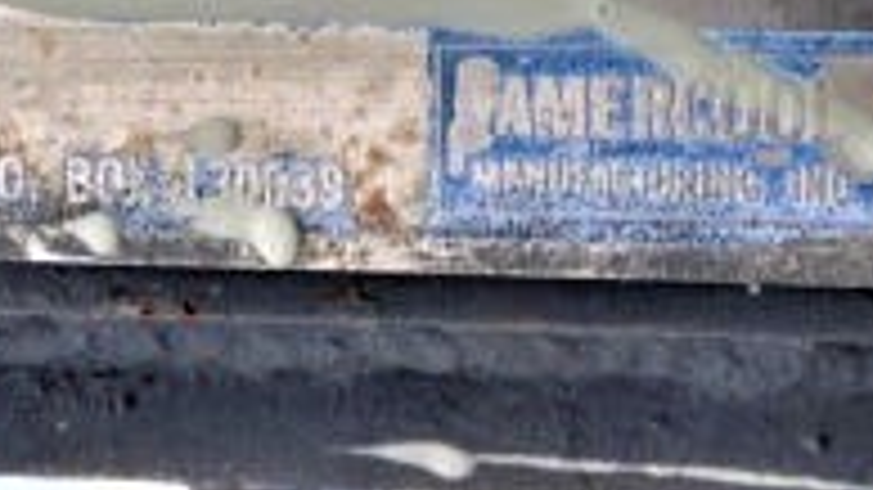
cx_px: 585
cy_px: -243
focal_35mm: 89
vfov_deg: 12.9
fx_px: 2060
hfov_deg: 23.8
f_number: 2.4
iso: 50
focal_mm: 4.12
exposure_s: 1/704
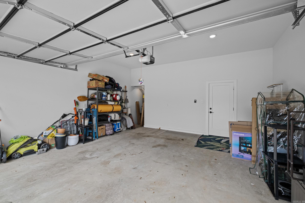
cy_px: 102
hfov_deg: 100.4
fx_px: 127
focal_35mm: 15
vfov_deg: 77.3
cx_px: 152
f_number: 6.4
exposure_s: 1/20
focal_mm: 10
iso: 400
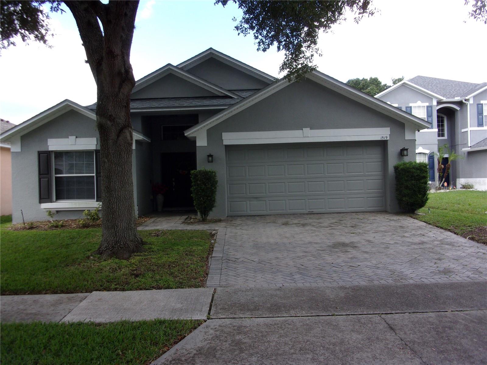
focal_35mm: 28
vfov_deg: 49.7
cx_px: 244
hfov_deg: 63.4
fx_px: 394
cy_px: 182
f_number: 3.9
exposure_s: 1/240
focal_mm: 5.1
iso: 80
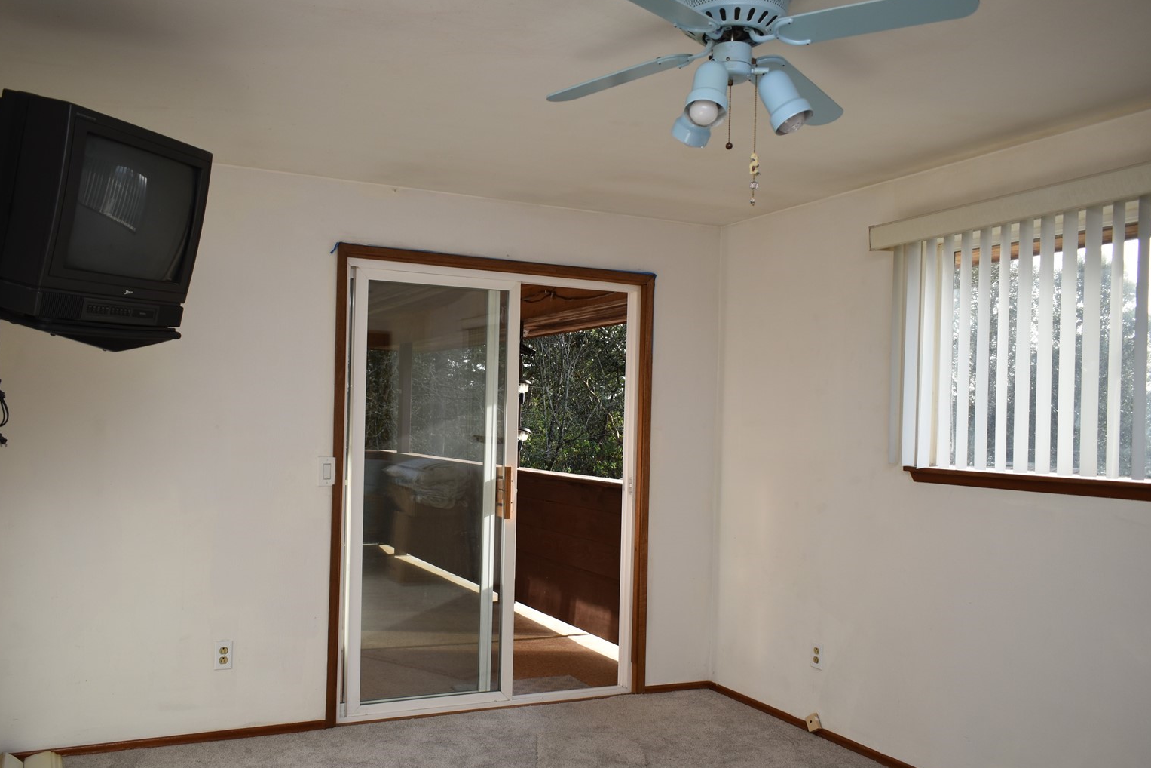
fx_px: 959
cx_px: 520
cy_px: 418
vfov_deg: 43.6
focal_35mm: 30
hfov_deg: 61.8
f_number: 5
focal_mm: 18
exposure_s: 1/200
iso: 160
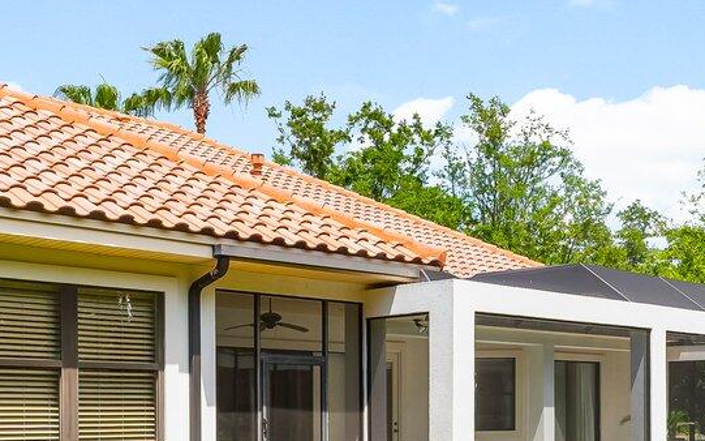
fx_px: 1037
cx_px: 408
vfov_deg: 23.2
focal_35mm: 54
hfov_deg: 37.4
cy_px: 419
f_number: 8
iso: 400
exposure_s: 1/200
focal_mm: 14
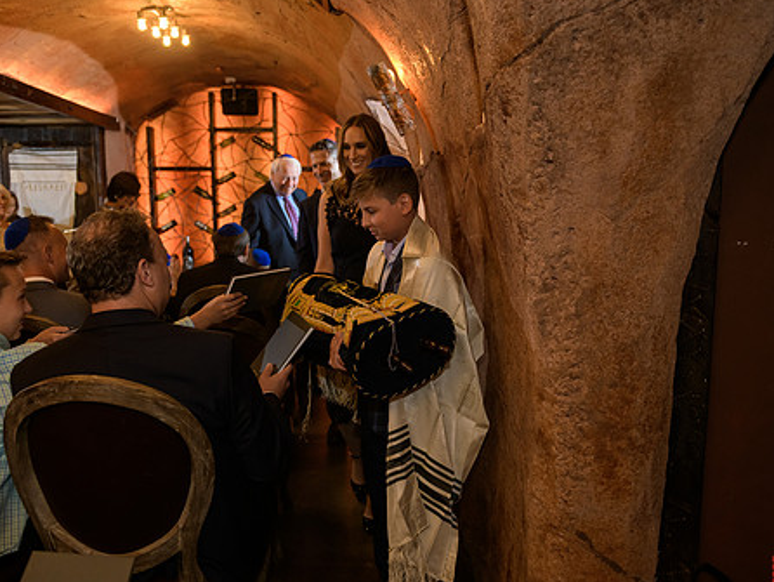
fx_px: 671
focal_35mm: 30
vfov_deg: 46.8
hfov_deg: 59.9
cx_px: 392
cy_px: 310
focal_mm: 24
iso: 1600
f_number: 3.2
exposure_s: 1/125
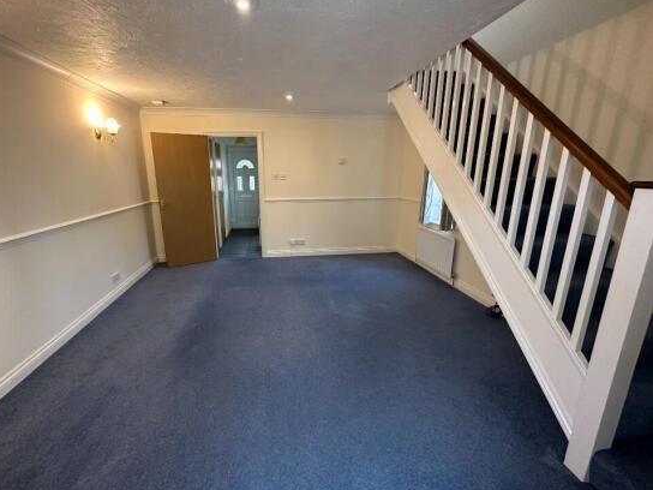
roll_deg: -0.3
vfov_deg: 81.7
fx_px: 283
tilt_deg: -13.9
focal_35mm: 15
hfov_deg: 98.0
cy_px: 236
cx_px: 304
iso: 320
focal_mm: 2.22
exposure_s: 1/100
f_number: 2.2
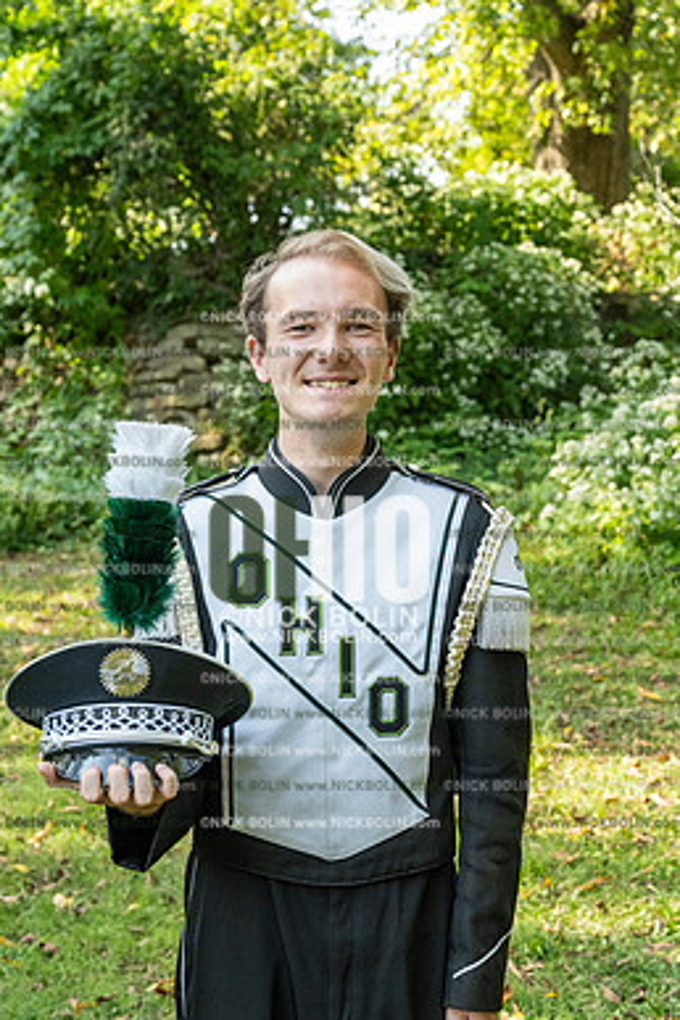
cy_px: 569
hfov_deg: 23.8
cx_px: 319
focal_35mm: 57
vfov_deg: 35.0
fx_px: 1615
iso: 1250
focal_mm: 49
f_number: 5.6
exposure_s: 1/800
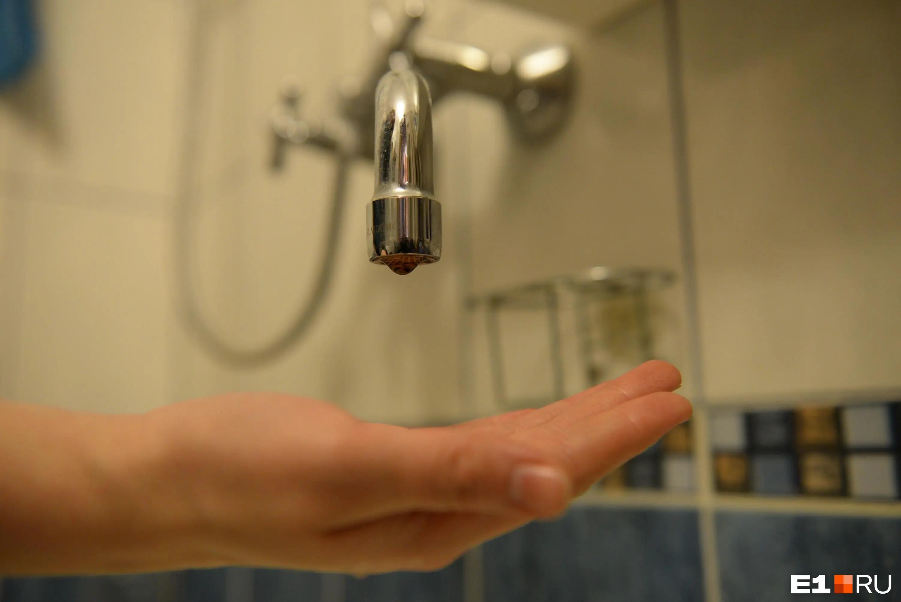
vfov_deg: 36.9
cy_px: 301
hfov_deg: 53.1
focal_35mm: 36
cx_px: 450
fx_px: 901
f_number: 3.2
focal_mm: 36
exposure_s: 1/50
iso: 1600
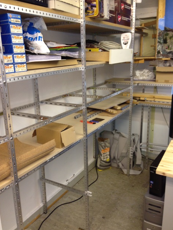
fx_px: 226
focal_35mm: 34
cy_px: 115
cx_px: 88
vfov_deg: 53.9
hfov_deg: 41.8
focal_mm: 4.13
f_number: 2.4
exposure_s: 1/20
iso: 80
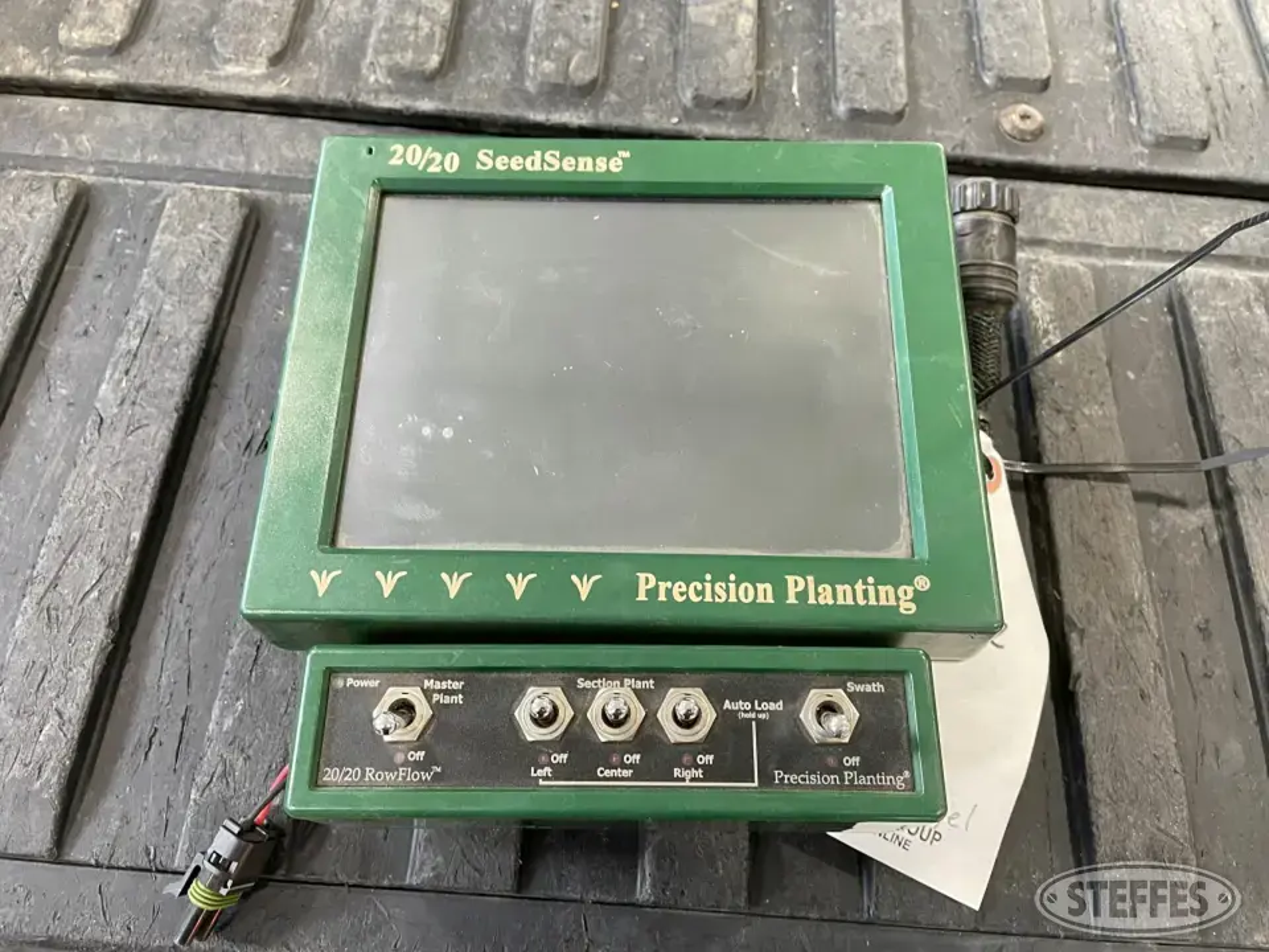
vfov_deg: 53.1
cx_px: 634
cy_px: 476
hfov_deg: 67.3
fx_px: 953
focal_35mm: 26
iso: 160
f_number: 1.6
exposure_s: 1/60
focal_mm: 4.2
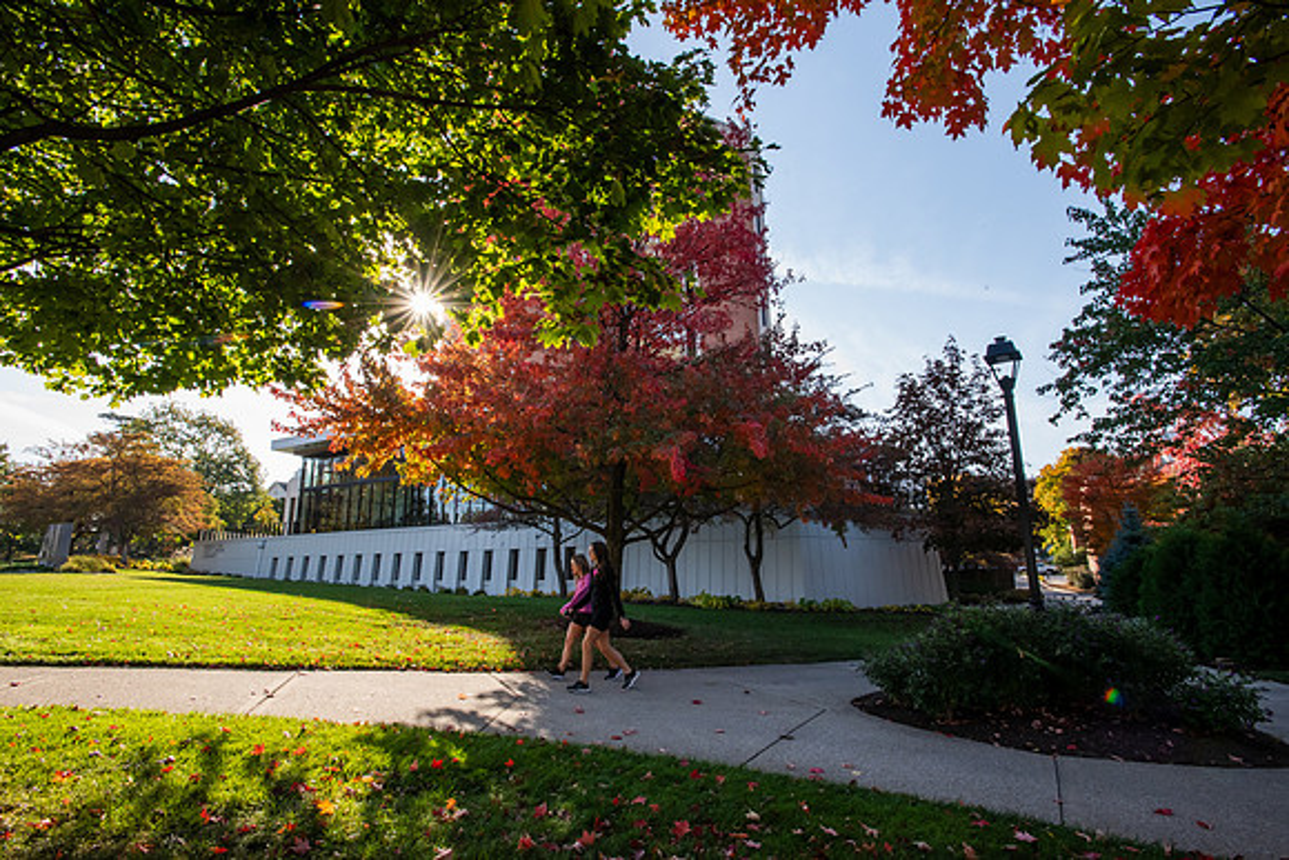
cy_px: 430
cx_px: 644
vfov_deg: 64.6
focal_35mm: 19
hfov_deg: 86.9
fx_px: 680
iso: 800
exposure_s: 1/125
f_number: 18
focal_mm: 19
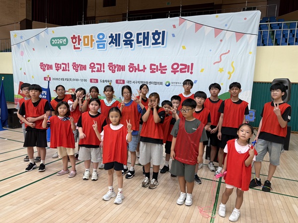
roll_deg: -4.1
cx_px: 149
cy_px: 112
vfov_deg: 56.8
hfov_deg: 71.6
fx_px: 207
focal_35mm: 24
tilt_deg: -3.9
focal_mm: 6.76
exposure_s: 1/120
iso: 250
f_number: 1.78
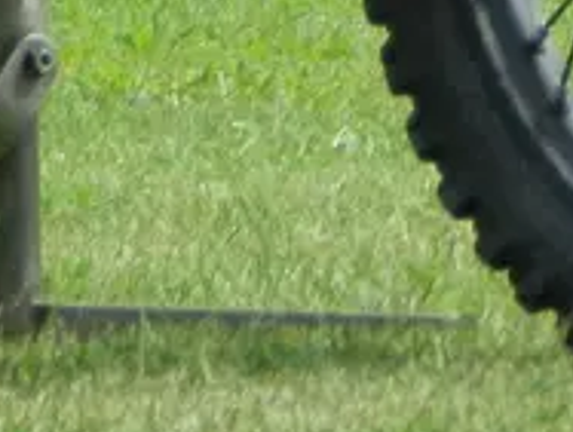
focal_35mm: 1978
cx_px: 89
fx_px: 32805
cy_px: -692
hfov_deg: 1.0
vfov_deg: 0.8
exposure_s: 1/320
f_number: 5.4
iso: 160
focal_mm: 55
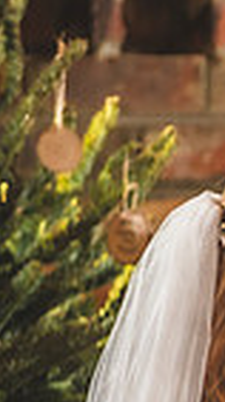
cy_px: 354
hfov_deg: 1.4
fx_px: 9479
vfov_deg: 2.4
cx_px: 729
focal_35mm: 891
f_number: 2.8
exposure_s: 1/200
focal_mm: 200
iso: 1000
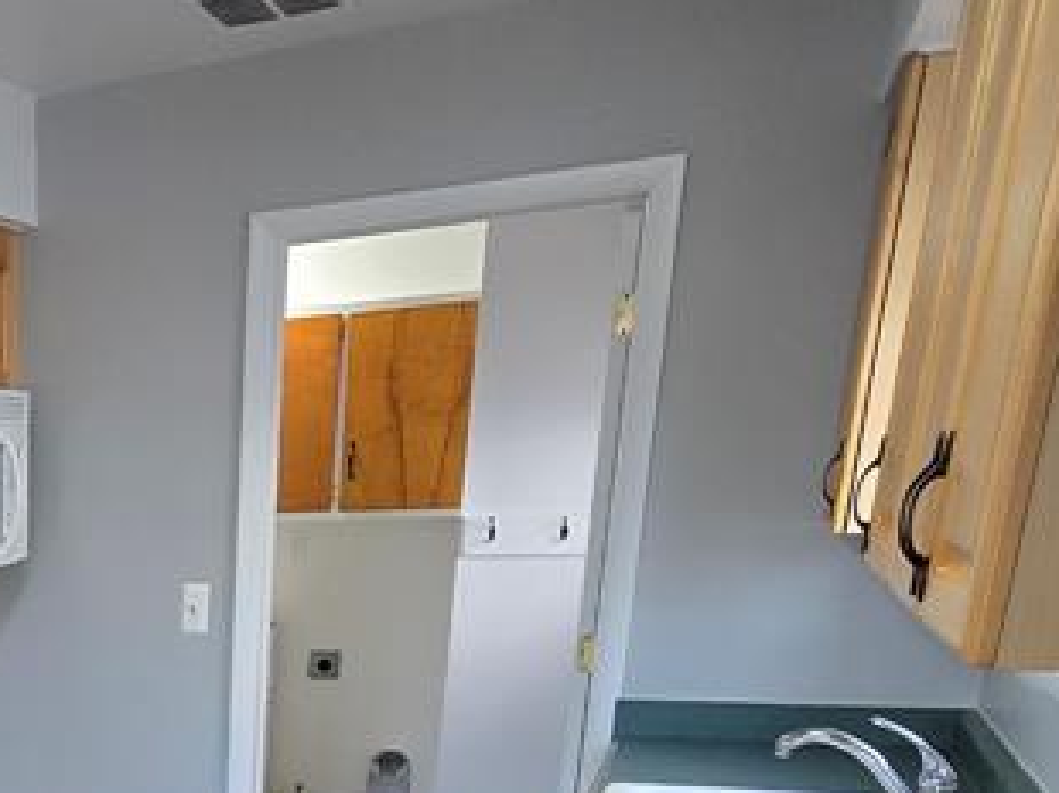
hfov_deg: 35.5
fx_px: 1314
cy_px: 896
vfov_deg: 29.8
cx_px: -181
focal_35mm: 43
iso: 250
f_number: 2.2
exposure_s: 1/60
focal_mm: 2.2
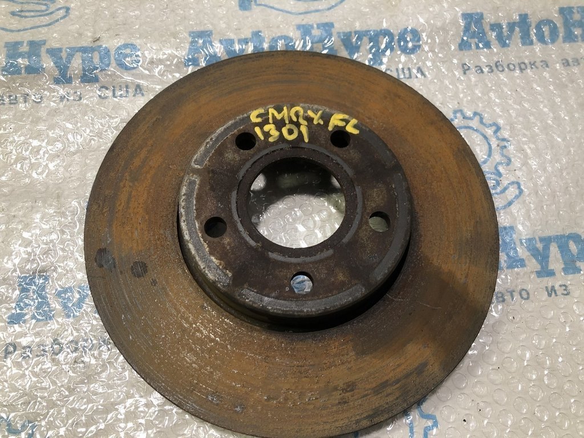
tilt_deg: -66.7
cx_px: 292
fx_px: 472
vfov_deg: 49.7
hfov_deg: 63.4
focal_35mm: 28
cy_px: 219
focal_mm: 4
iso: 32
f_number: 1.8
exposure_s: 1/25
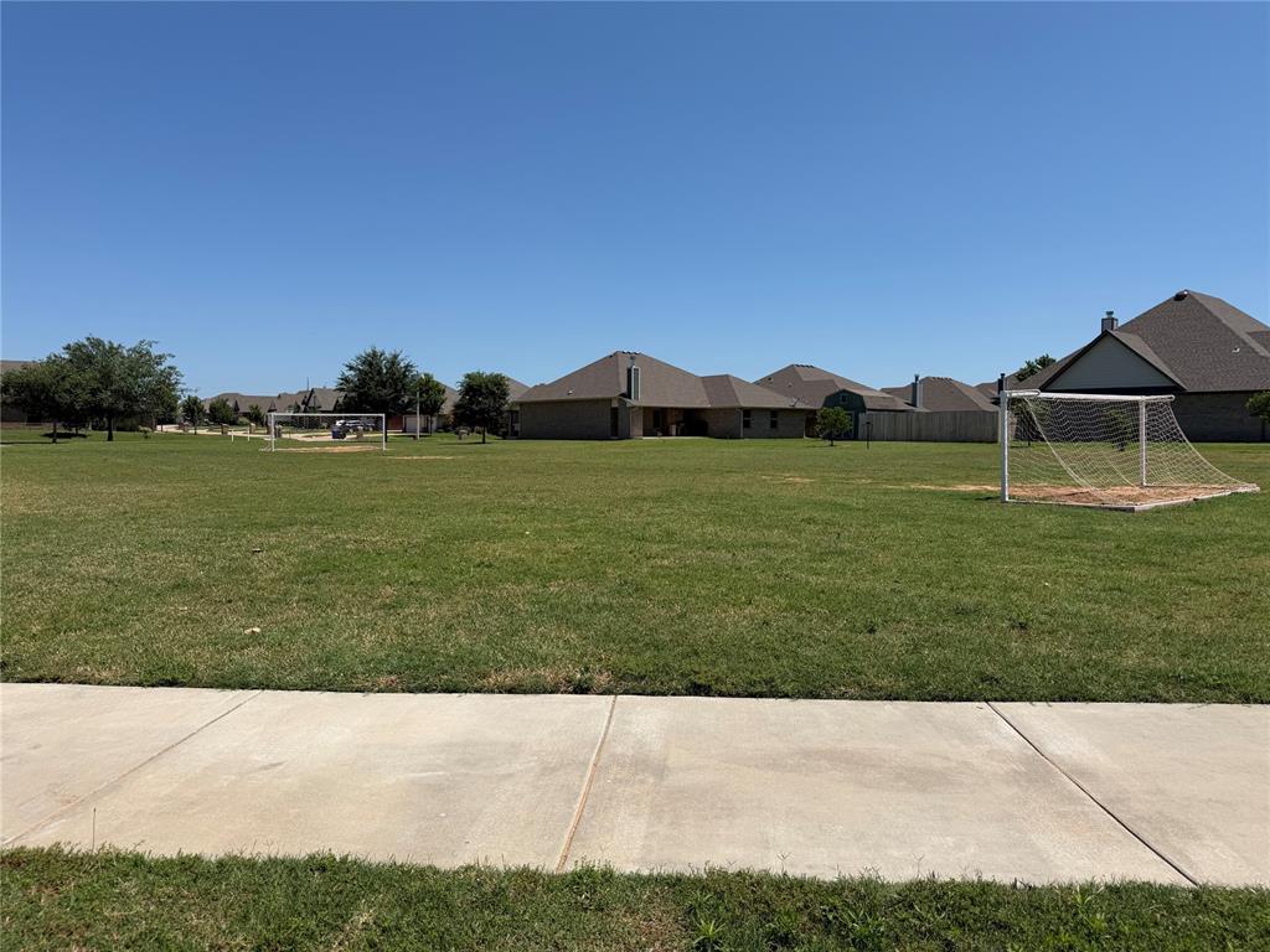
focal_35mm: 24
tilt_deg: -2.7
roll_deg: +1.8
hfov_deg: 71.6
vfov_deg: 56.8
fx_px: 881
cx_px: 635
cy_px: 476
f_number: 1.78
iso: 80
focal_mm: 6.76
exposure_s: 1/8130
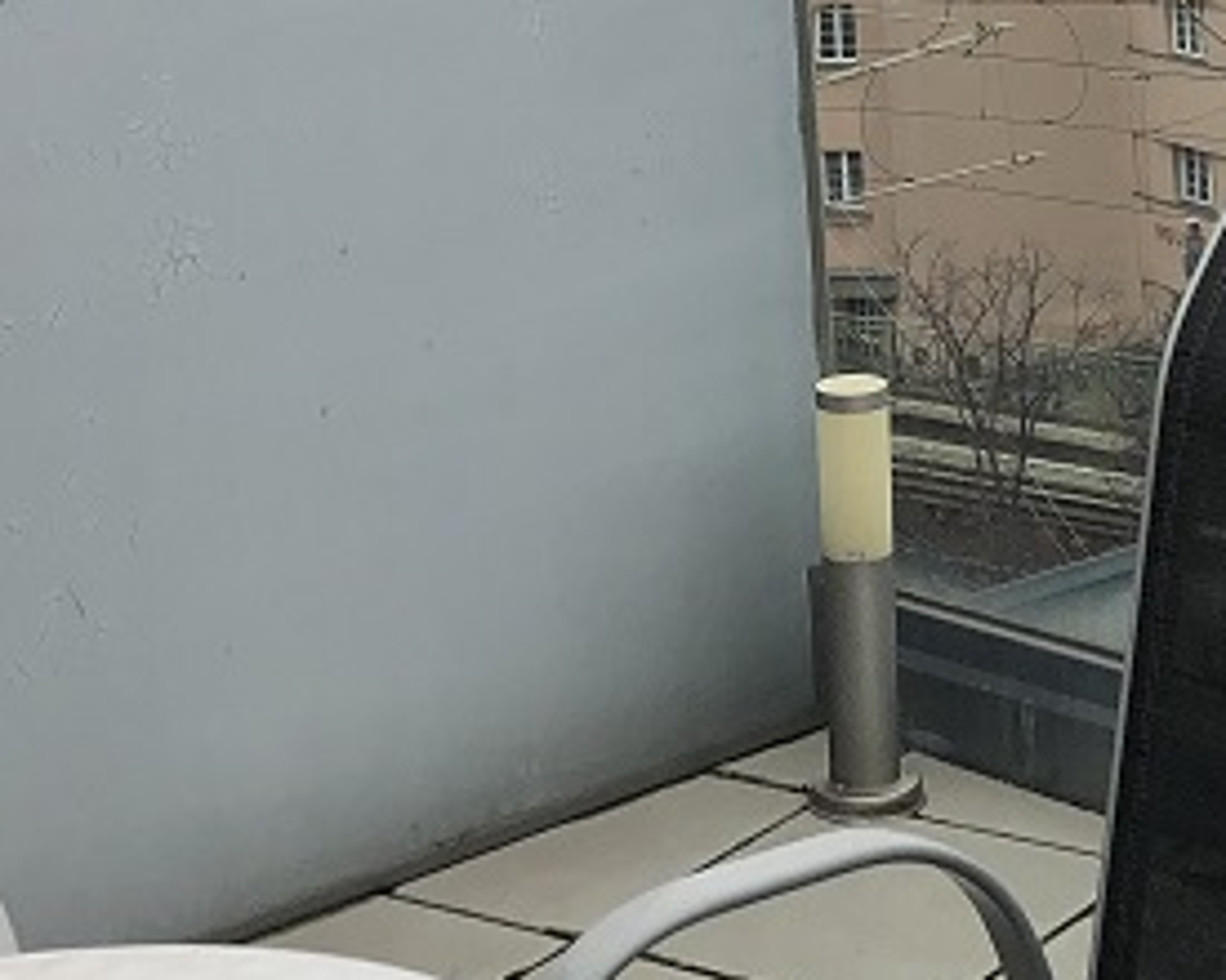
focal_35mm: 100
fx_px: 3628
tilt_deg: -6.6
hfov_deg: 19.0
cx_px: 927
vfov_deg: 15.0
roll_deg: +3.8
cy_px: -134
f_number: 1.8
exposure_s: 1/657
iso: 20
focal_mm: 3.99
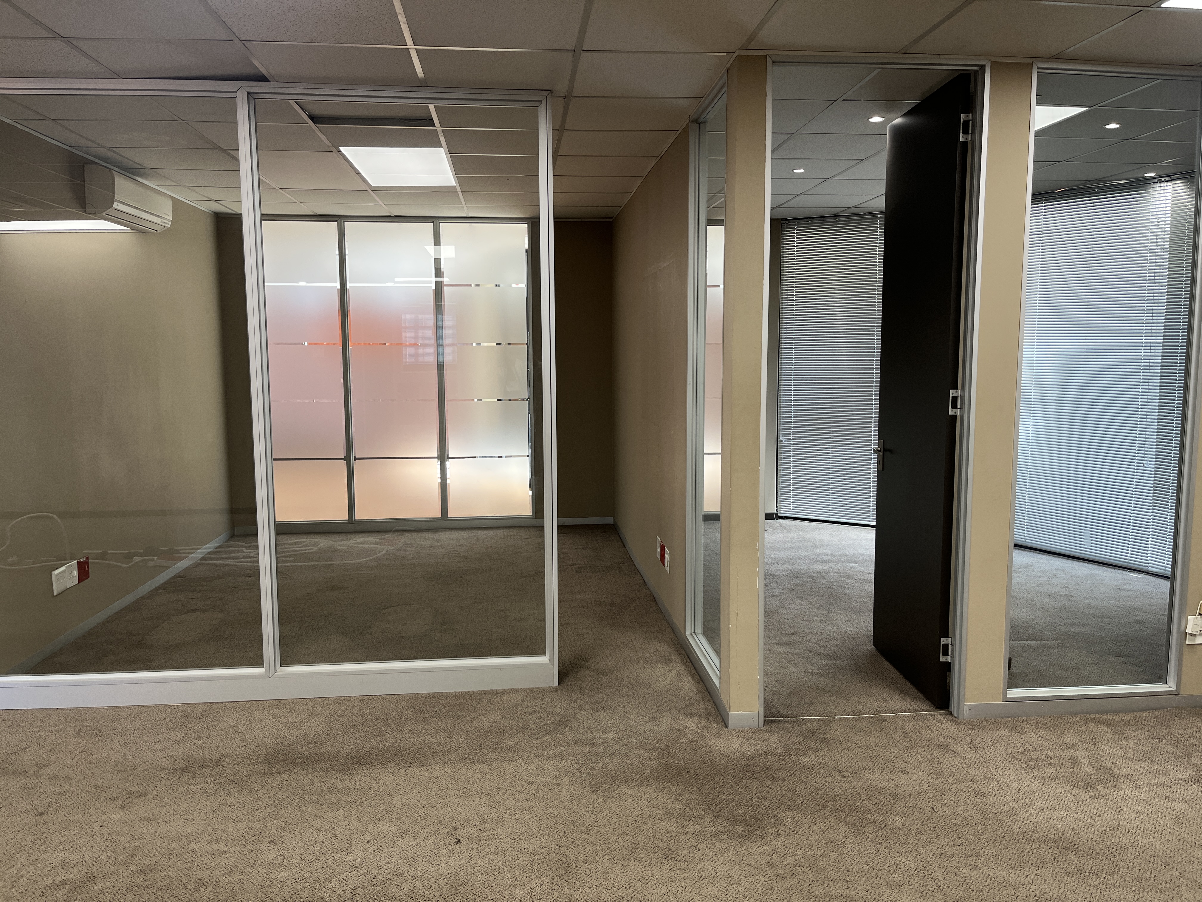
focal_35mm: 26
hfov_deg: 67.3
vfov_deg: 53.1
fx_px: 903
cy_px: 451
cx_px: 601
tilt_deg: -6.5
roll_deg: -0.5
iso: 100
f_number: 1.6
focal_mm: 5.1
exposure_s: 1/100
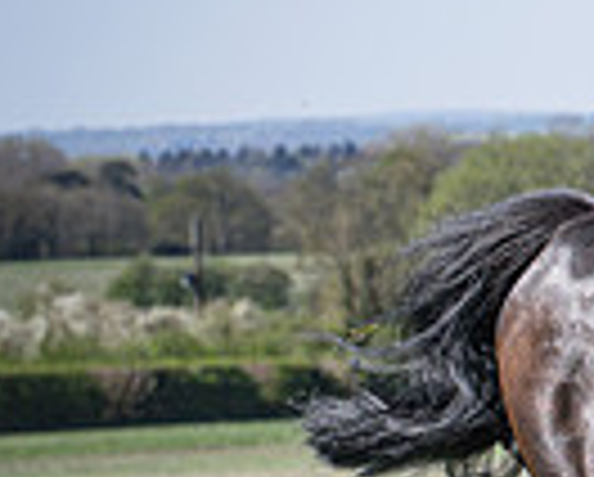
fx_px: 7641
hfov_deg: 4.4
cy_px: 494
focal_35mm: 434
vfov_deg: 3.6
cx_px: 1218
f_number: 5
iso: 220
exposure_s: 1/2000
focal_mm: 70
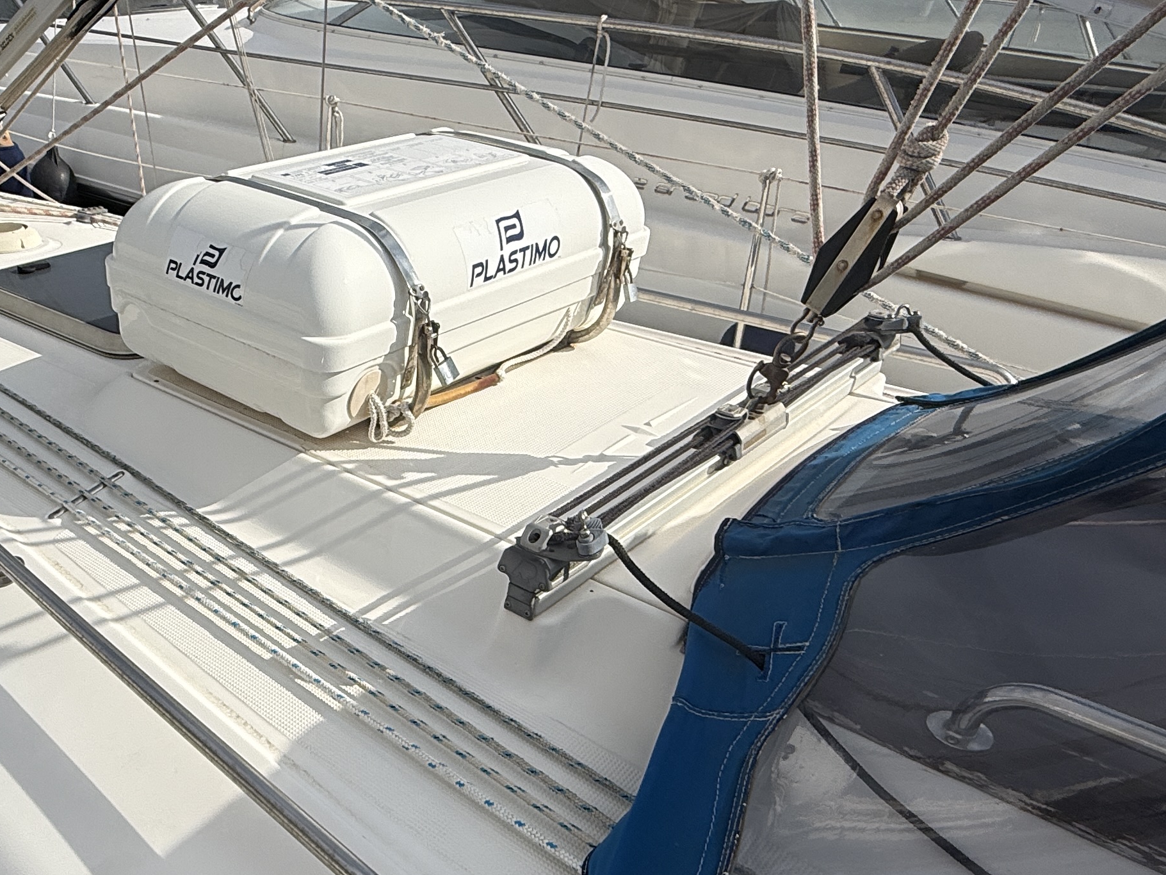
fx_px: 1044
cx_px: 289
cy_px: 600
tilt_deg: -33.3
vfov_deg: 44.6
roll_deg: -0.6
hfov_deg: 55.5
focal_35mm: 31
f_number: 2.2
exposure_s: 1/6173
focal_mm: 2.22
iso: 50
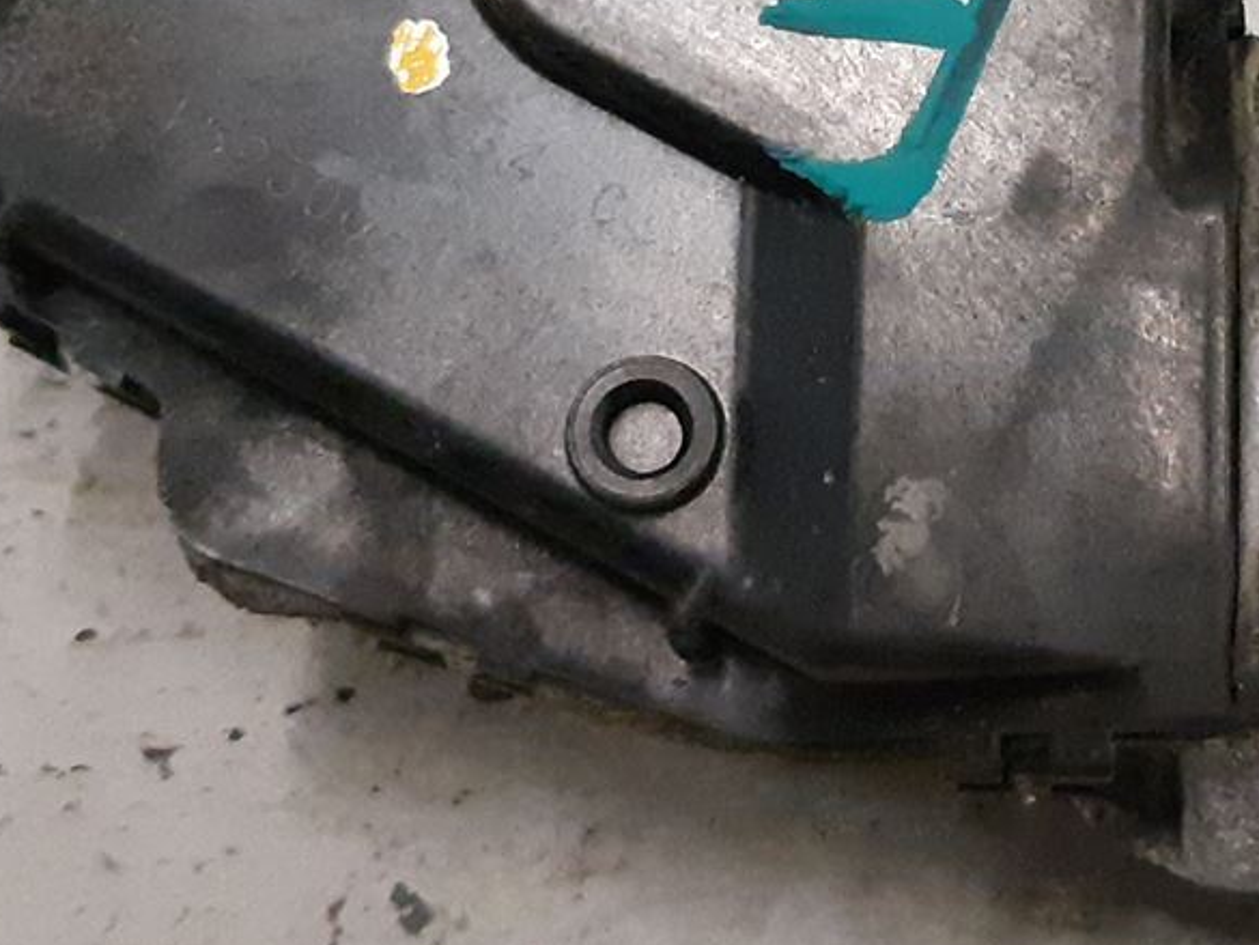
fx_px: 3310
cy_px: 43
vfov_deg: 16.0
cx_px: 1173
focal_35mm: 91
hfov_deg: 21.0
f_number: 1.7
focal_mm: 3.93
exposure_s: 1/263
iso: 800
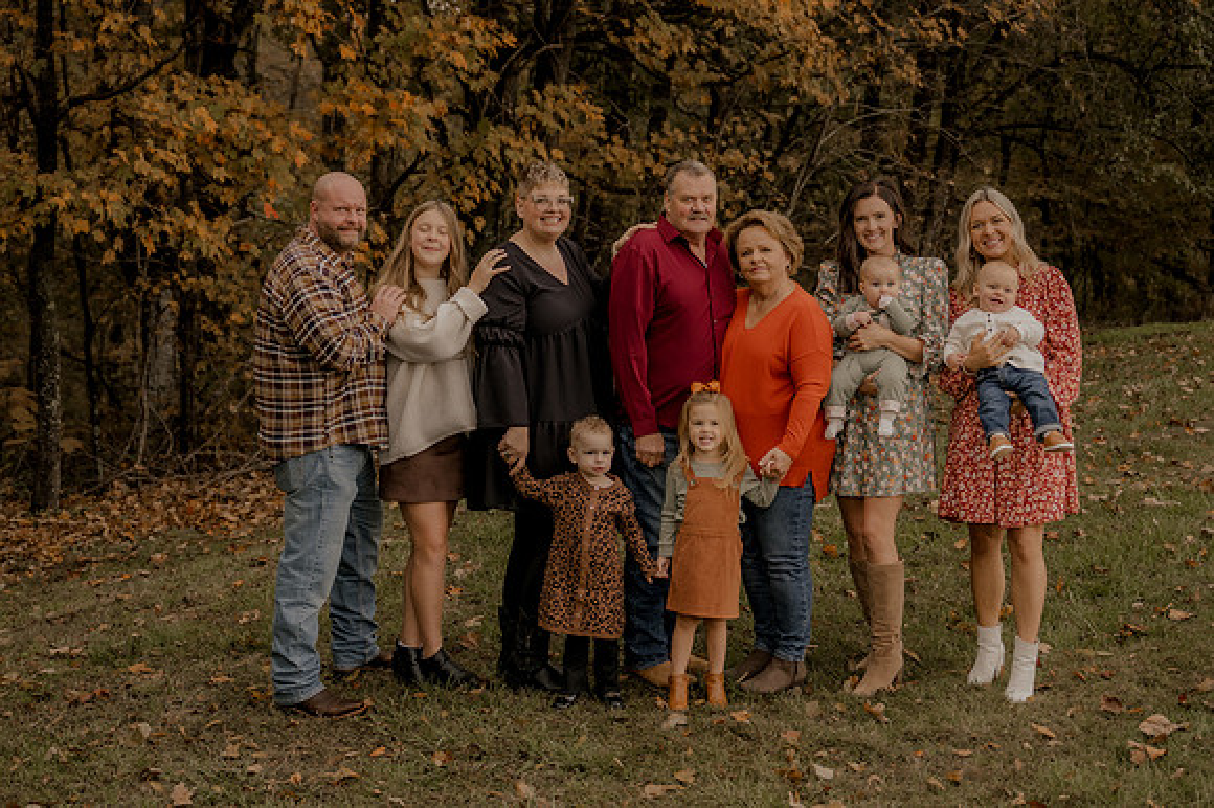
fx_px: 2258
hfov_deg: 30.1
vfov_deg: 20.3
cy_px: 404
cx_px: 607
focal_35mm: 67
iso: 250
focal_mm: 45
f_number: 2.8
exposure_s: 1/160
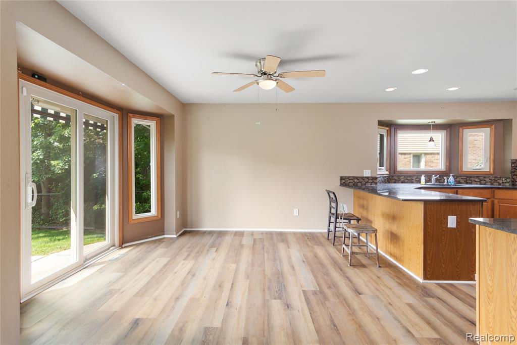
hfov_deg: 93.3
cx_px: 258
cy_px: 172
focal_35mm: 17
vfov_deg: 70.5
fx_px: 244
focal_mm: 17
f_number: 9
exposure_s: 1/1.25
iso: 400
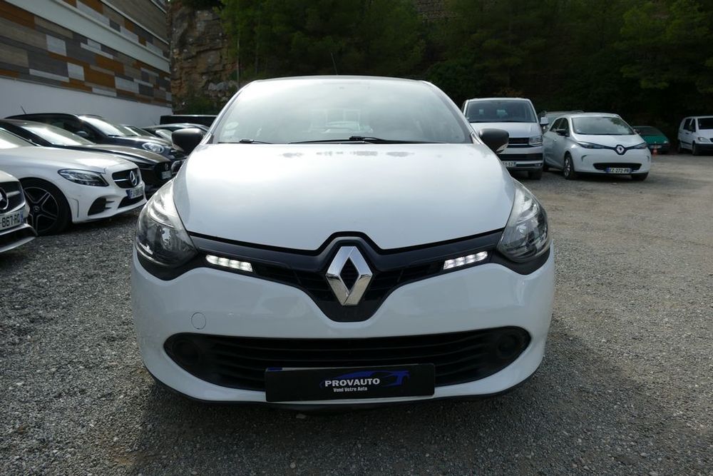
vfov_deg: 51.3
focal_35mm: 25
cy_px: 238
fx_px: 495
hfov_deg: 71.5
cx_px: 356
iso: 125
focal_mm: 9.12
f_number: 2.8
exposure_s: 1/2000
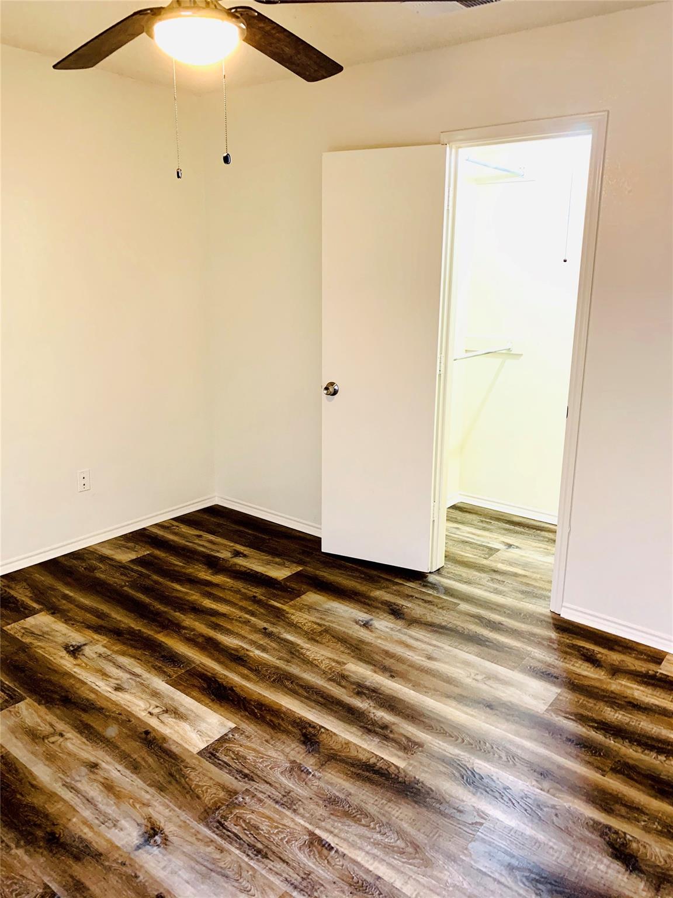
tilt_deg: -12.6
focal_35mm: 26
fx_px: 674
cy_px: 449
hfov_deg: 53.1
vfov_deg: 67.3
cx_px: 336
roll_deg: +0.0
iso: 200
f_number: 1.8
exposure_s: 1/60
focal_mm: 4.25
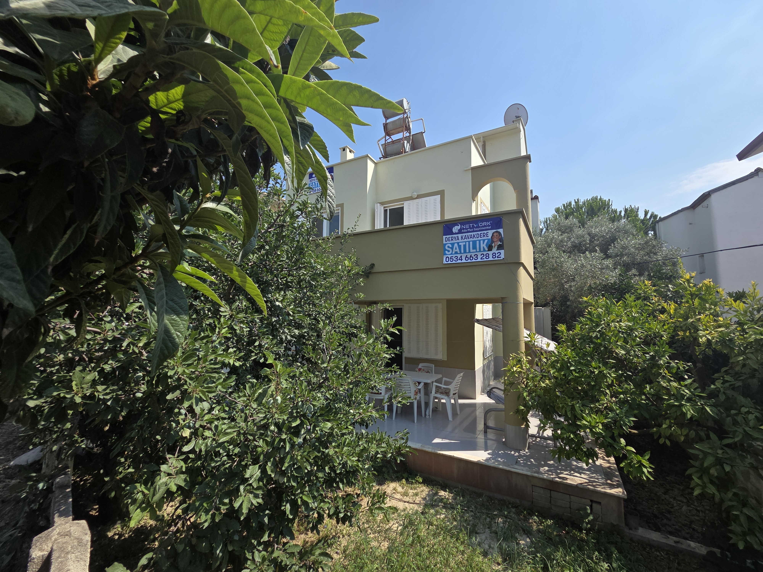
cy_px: 286
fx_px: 287
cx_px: 382
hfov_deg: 106.2
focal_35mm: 13
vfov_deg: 89.9
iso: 50
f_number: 2.2
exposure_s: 1/1677
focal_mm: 2.2
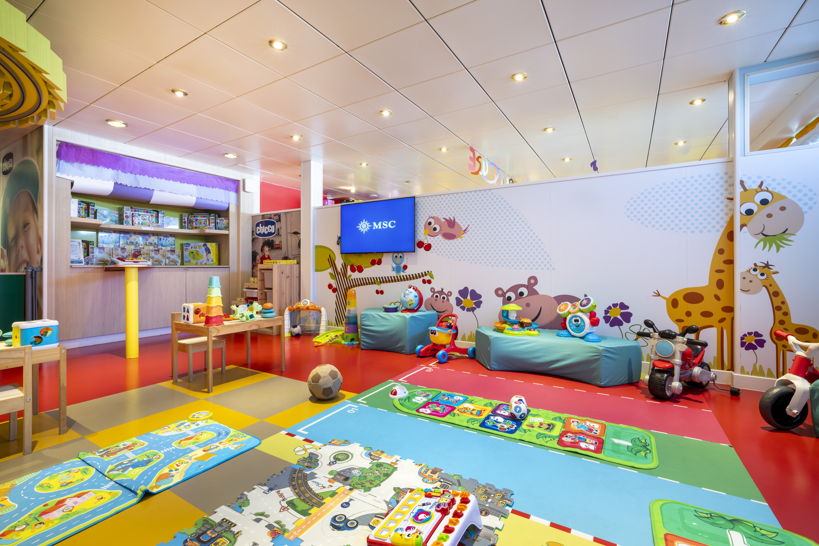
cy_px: 273
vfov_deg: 73.7
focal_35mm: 16
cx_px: 410
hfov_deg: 96.7
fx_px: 364
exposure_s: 1
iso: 125
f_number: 11
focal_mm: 16
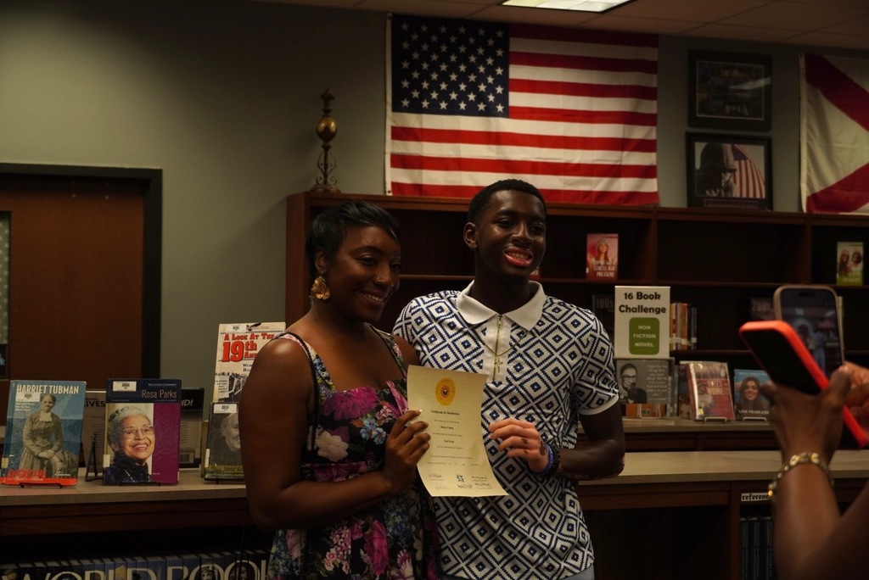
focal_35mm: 64
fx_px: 1558
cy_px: 290
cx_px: 434
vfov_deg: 21.1
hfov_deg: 31.2
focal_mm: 43
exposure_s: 1/125
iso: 640
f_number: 5
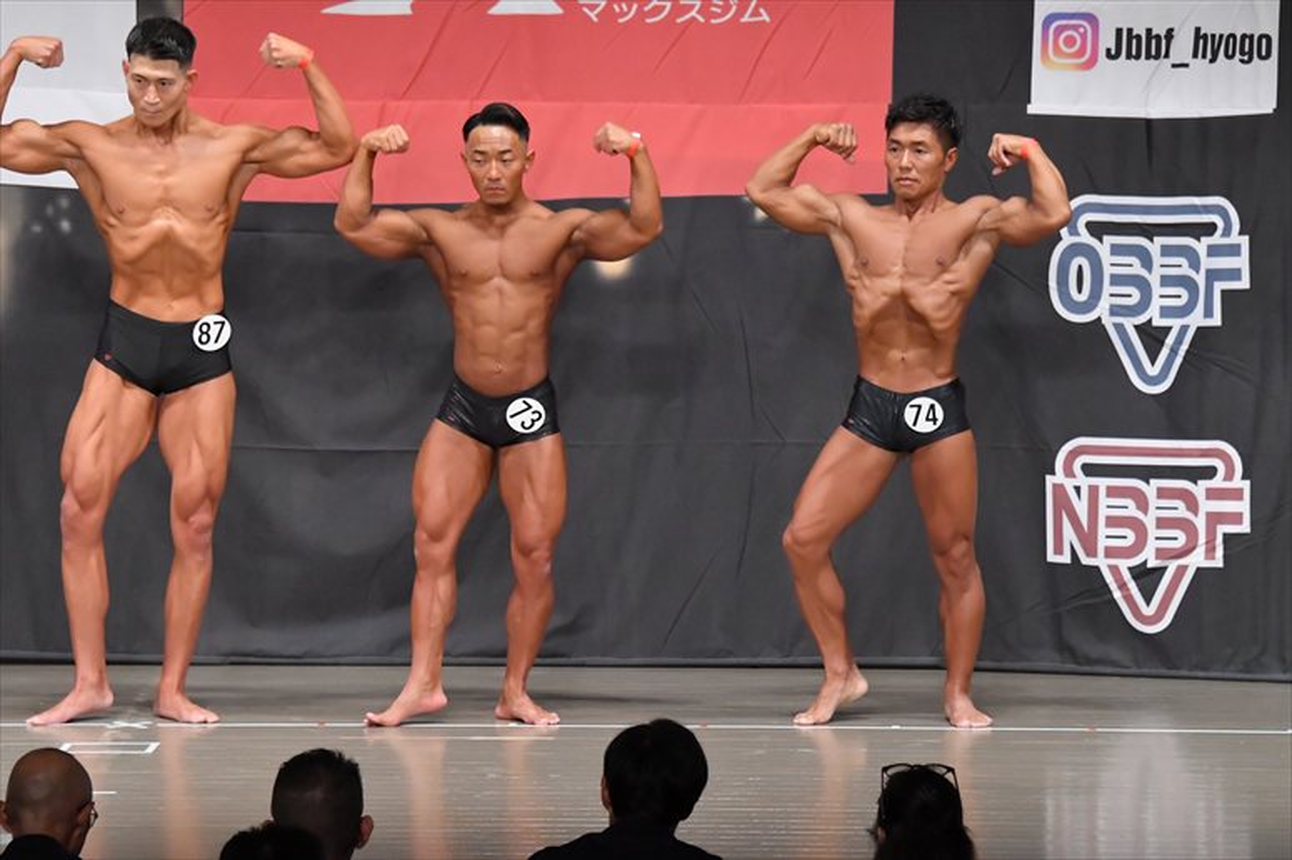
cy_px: 430
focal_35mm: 202
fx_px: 7246
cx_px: 646
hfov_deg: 10.2
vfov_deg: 6.8
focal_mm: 135
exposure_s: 1/400
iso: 6400
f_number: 5.6
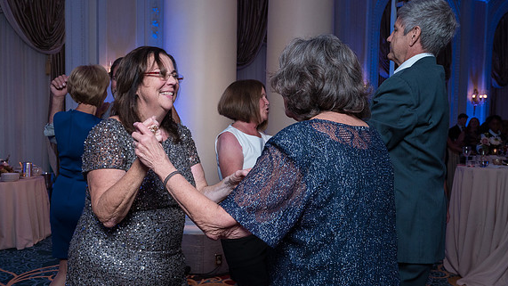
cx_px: 227
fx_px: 458
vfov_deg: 34.6
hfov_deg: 57.9
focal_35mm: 34
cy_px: 156
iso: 2000
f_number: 5.6
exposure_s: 1/200
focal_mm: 28
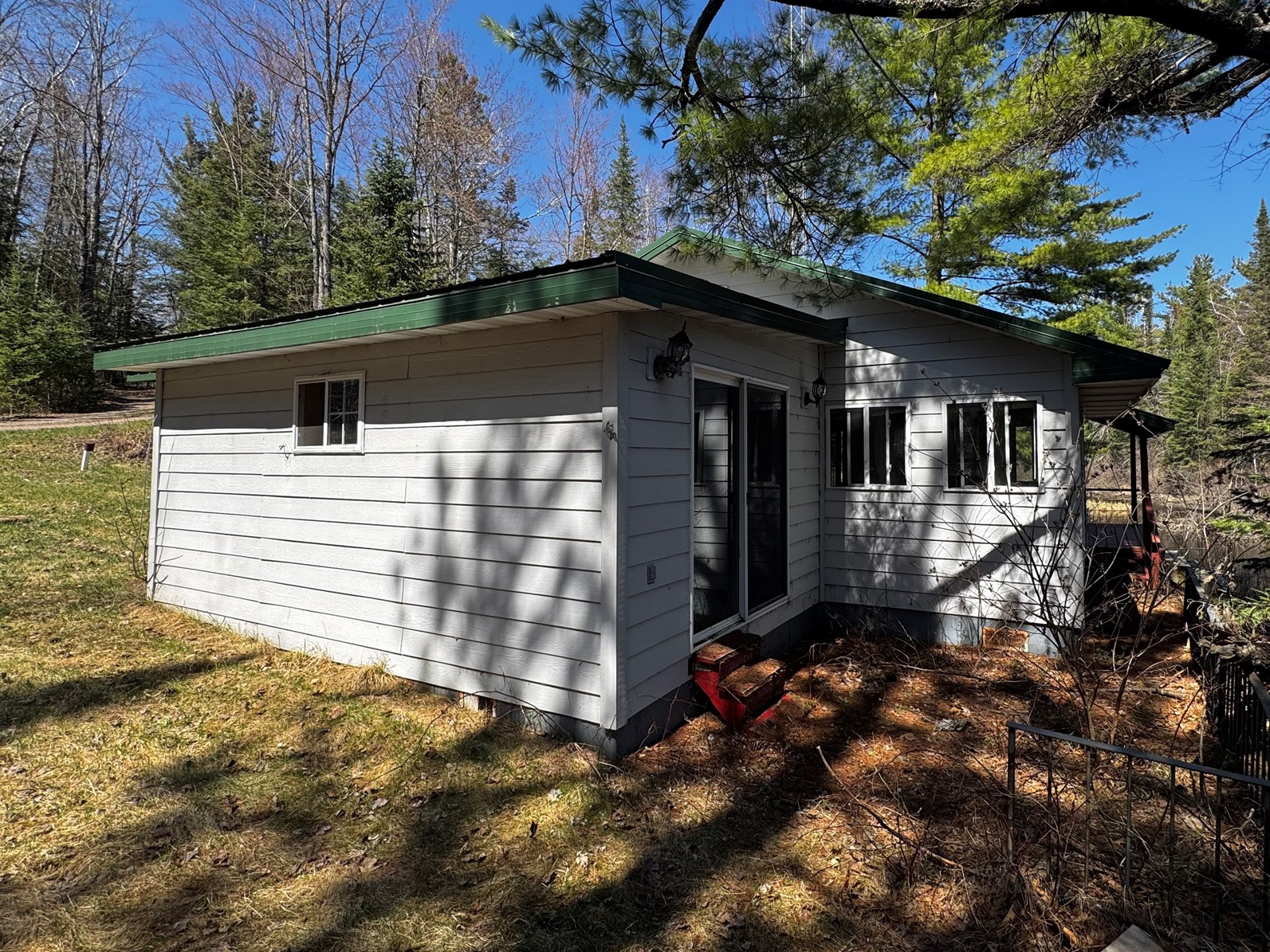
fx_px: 660
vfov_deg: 71.4
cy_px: 429
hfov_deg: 87.1
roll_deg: +0.5
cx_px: 732
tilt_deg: +2.2
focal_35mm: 18
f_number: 2.2
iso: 40
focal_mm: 2.22
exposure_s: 1/720
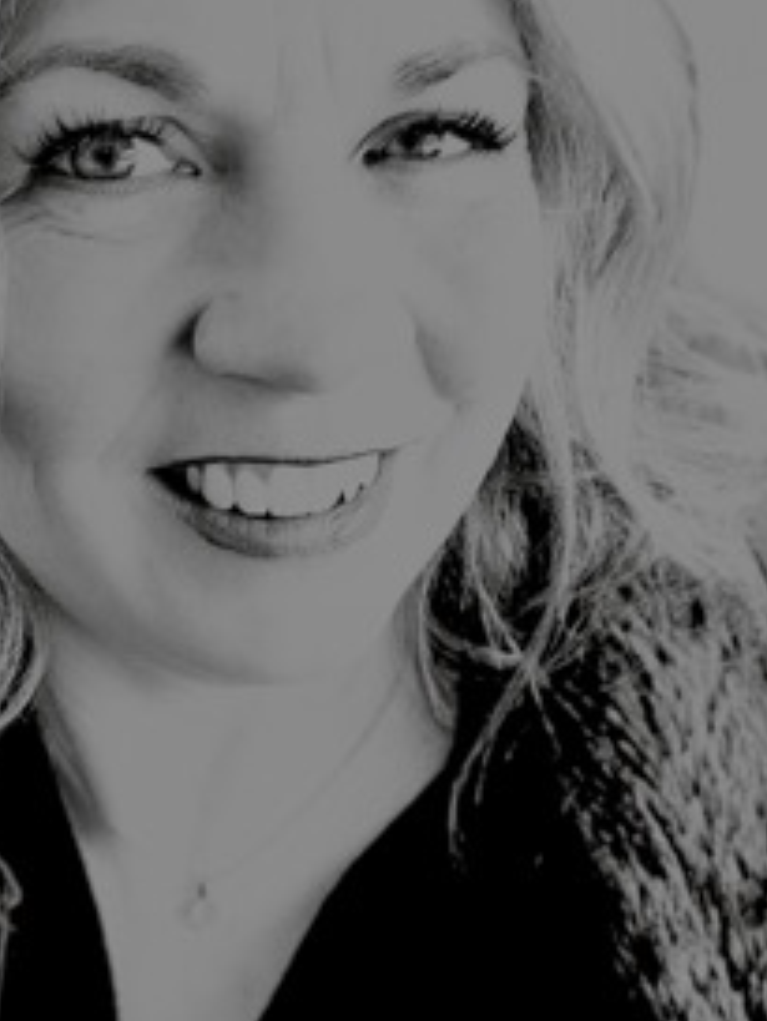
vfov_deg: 42.9
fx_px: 1299
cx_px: 236
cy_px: 464
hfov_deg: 32.5
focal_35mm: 44
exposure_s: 1/60
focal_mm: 2.71
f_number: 2.2
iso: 160
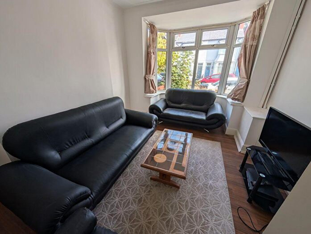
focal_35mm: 12
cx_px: 156
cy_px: 117
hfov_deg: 110.4
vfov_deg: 94.7
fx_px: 108
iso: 53
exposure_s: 1/488
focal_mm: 2.02
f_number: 1.7
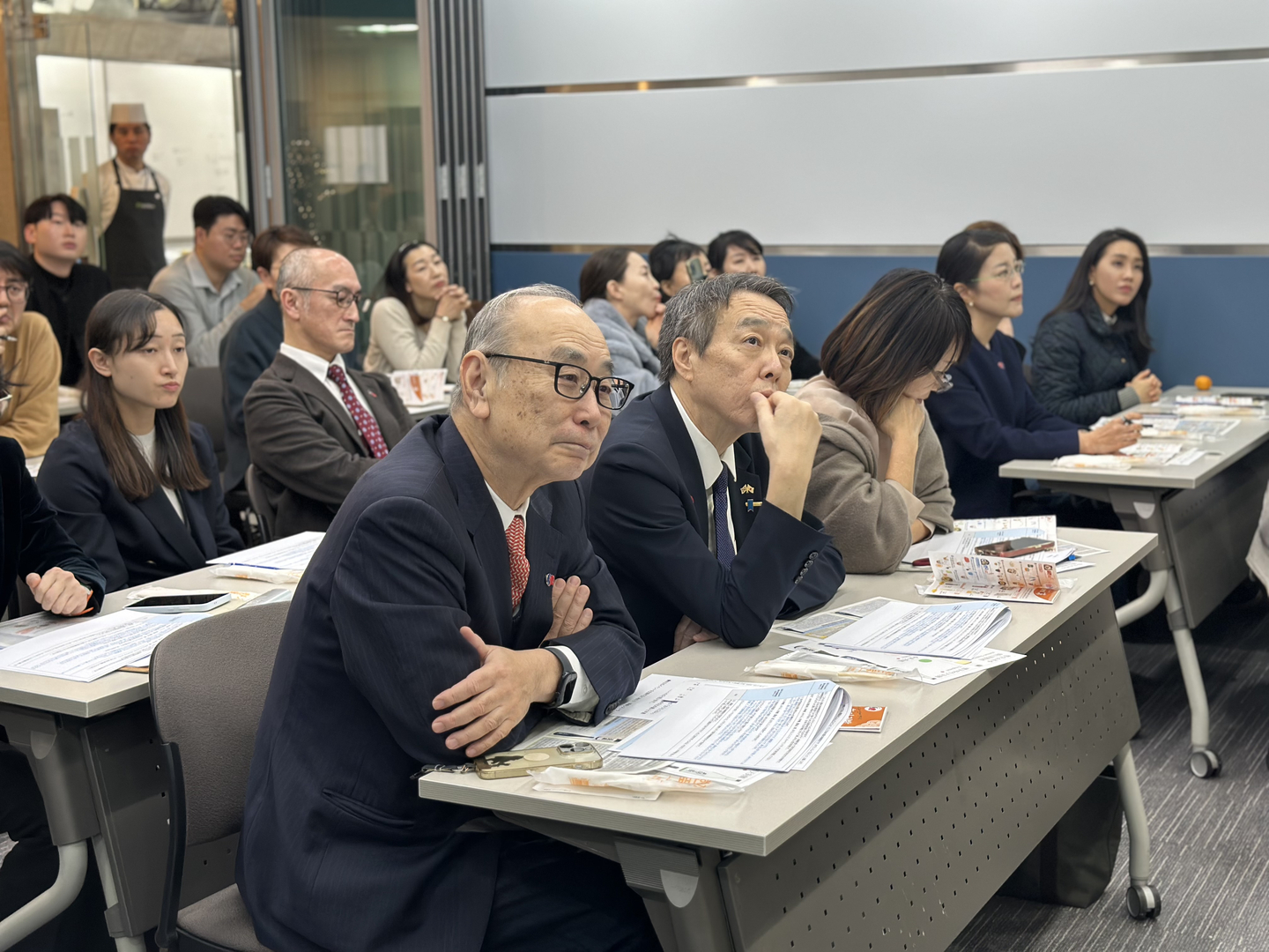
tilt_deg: -9.9
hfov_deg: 39.7
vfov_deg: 30.3
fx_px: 1760
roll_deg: +1.8
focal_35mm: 48
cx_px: 634
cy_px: 476
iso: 80
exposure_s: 1/60
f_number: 1.78
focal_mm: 6.86
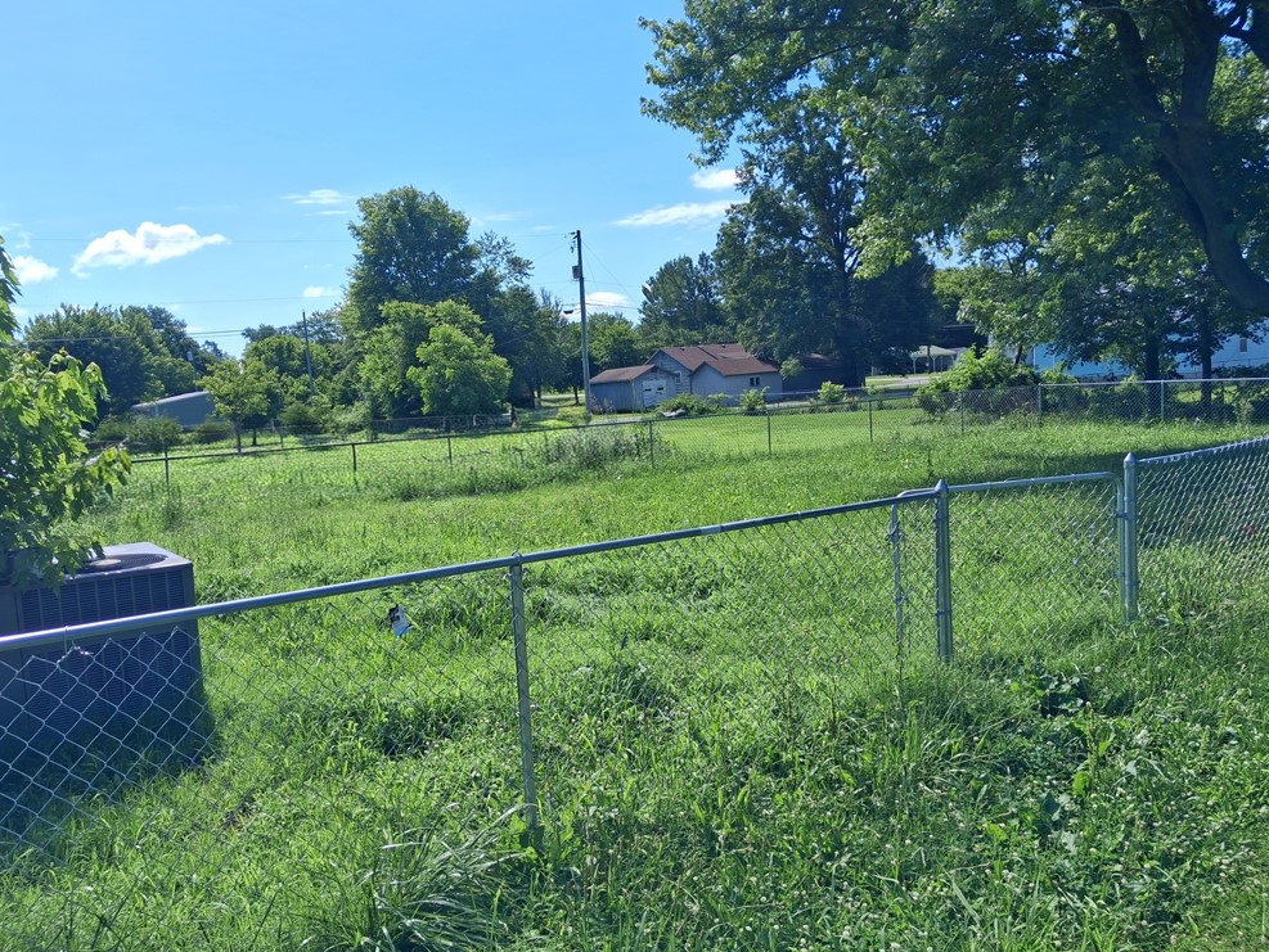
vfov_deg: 49.8
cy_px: 468
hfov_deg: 63.4
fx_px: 1027
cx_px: 638
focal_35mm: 28
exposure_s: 1/714
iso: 20
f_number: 1.8
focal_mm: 4
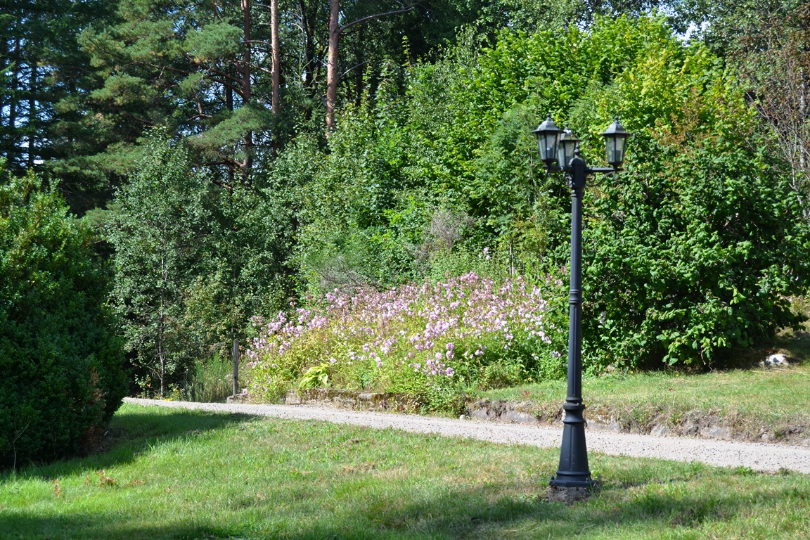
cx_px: 405
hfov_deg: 26.0
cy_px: 270
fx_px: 1755
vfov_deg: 17.5
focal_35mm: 78
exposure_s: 1/200
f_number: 7.1
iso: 100
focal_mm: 52
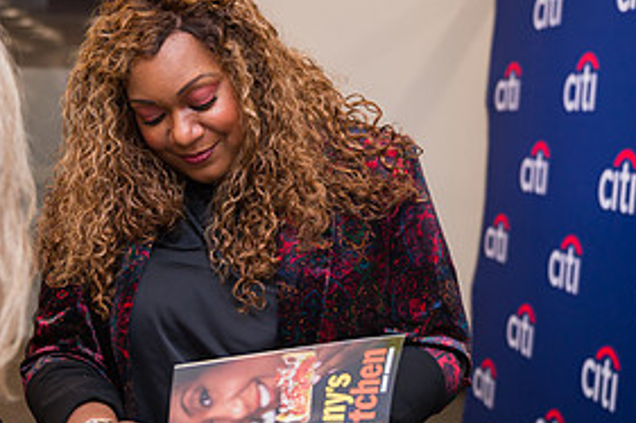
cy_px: 299
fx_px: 1165
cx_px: 233
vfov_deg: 20.5
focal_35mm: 66
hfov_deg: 30.4
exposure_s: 1/200
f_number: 3.2
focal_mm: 32
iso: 400
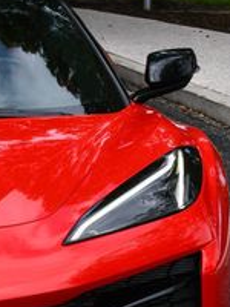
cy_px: 210
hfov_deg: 7.0
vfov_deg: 9.5
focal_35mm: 209
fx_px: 1852
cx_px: -90
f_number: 8
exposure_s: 1/250
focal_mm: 34
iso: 140
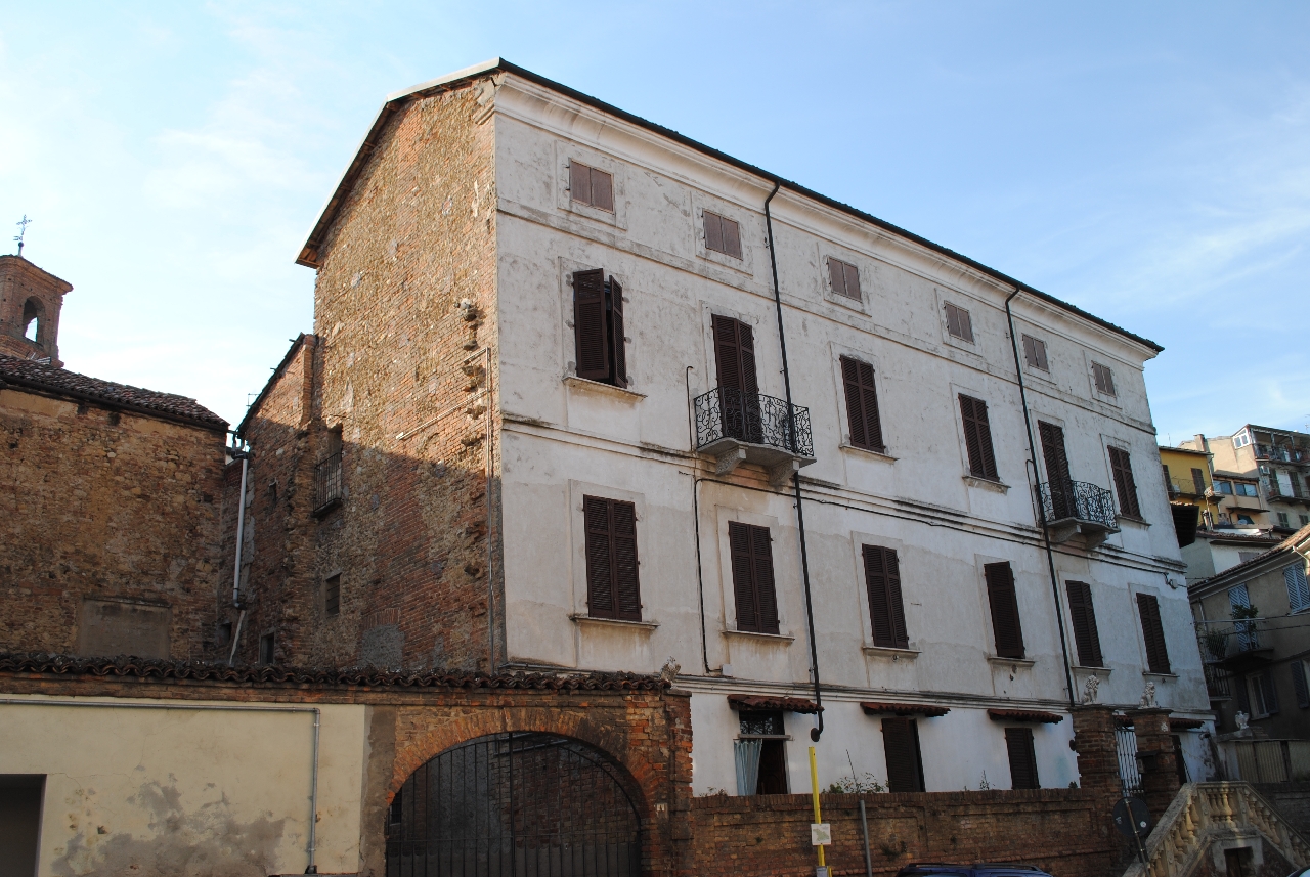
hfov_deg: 57.2
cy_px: 438
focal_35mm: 33
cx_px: 655
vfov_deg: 40.1
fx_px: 1202
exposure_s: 1/200
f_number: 7.1
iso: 100
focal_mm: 22
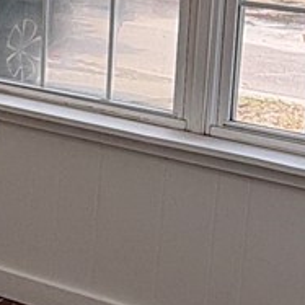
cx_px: 163
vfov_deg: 16.4
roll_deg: -2.9
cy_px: 90
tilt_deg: -9.5
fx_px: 1057
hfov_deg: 16.4
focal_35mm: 106
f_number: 2.2
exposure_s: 1/403
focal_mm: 2.22
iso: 50
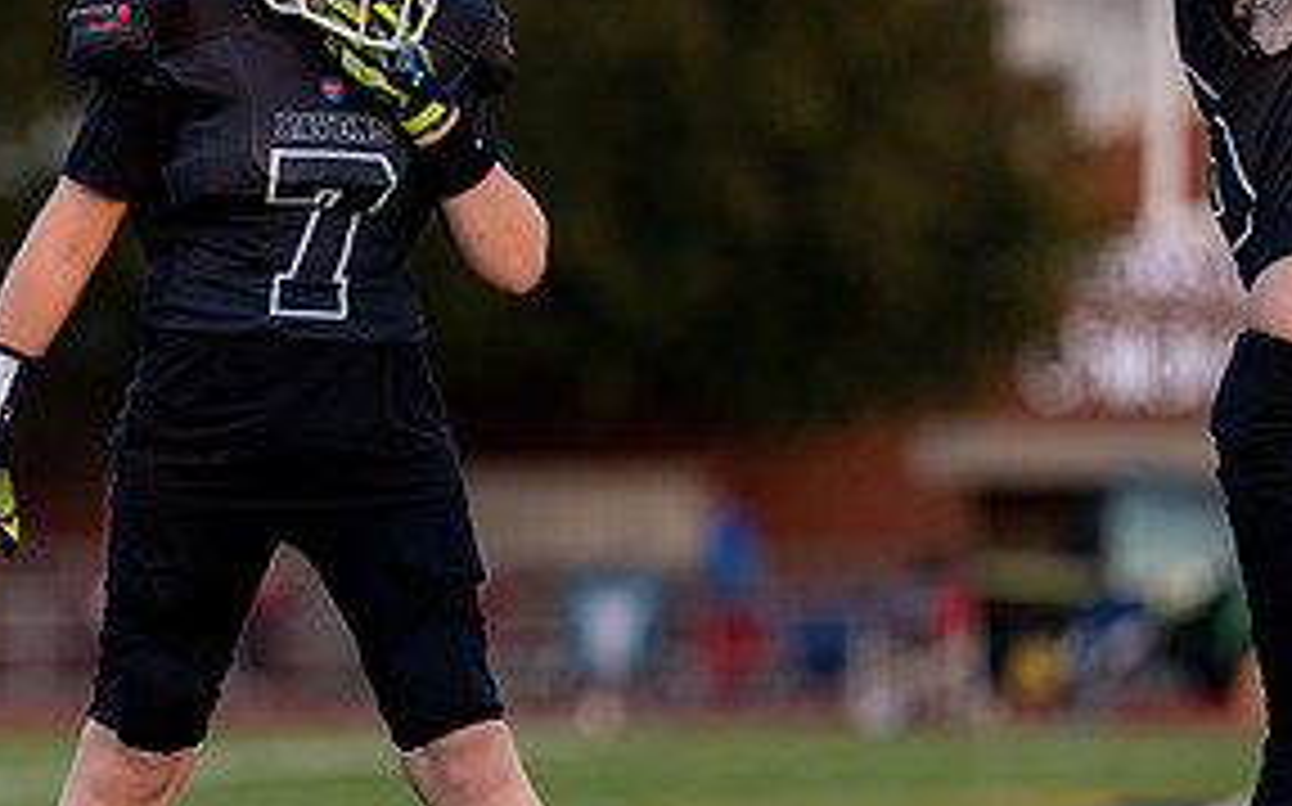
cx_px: 313
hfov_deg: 3.9
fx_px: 19003
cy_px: 323
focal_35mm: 540
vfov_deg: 2.4
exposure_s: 1/1250
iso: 500
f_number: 2.8
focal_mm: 200
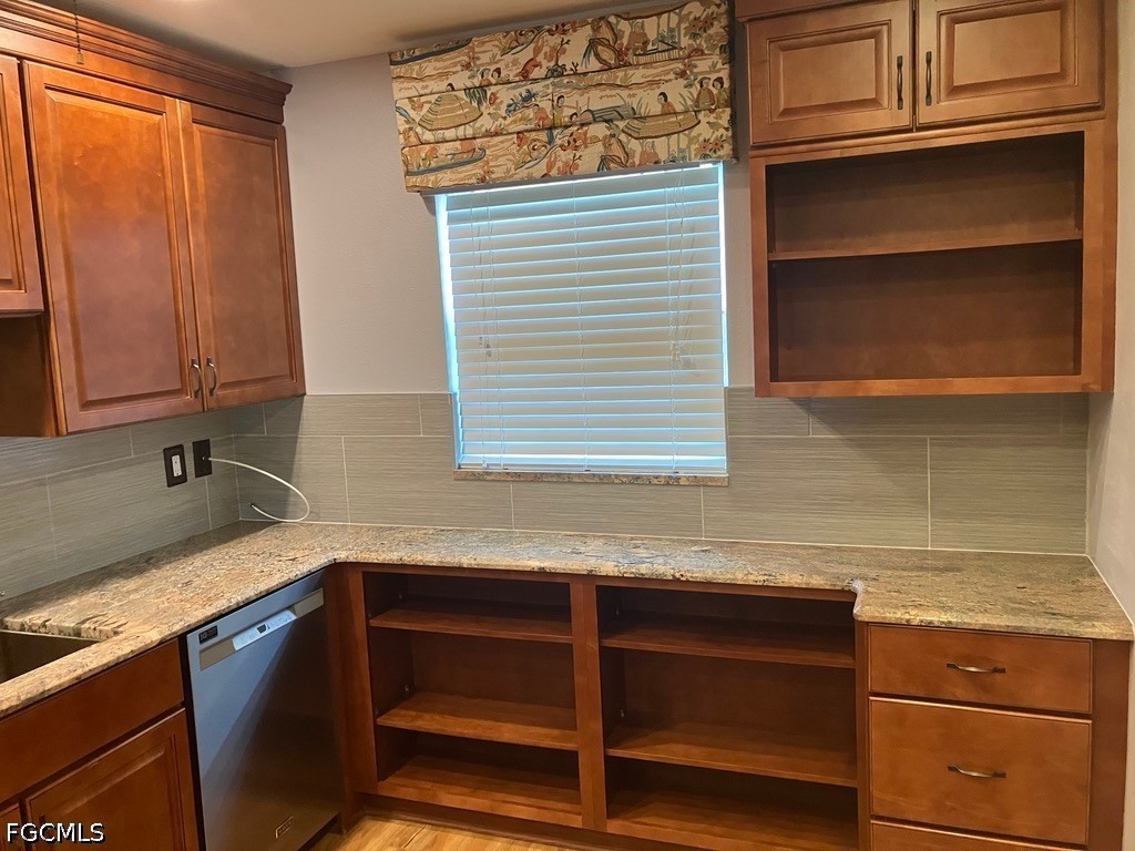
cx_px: 568
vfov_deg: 49.7
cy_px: 426
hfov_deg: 63.4
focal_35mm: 28
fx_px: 918
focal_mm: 3.99
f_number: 1.8
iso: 200
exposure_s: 1/60
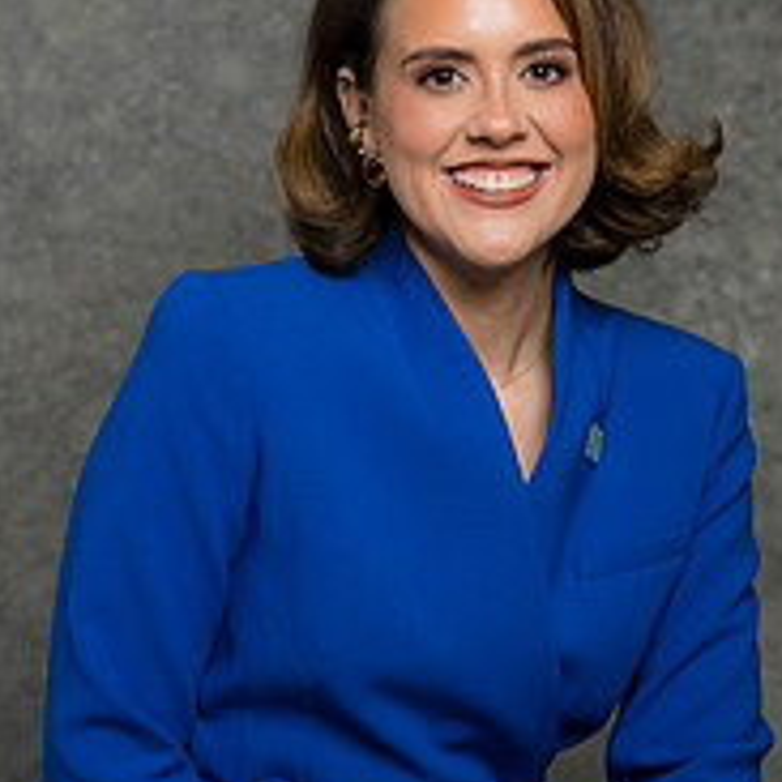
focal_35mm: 178
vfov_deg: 9.8
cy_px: 611
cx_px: 453
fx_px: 4549
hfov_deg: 9.8
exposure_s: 1/200
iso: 125
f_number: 5
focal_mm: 85
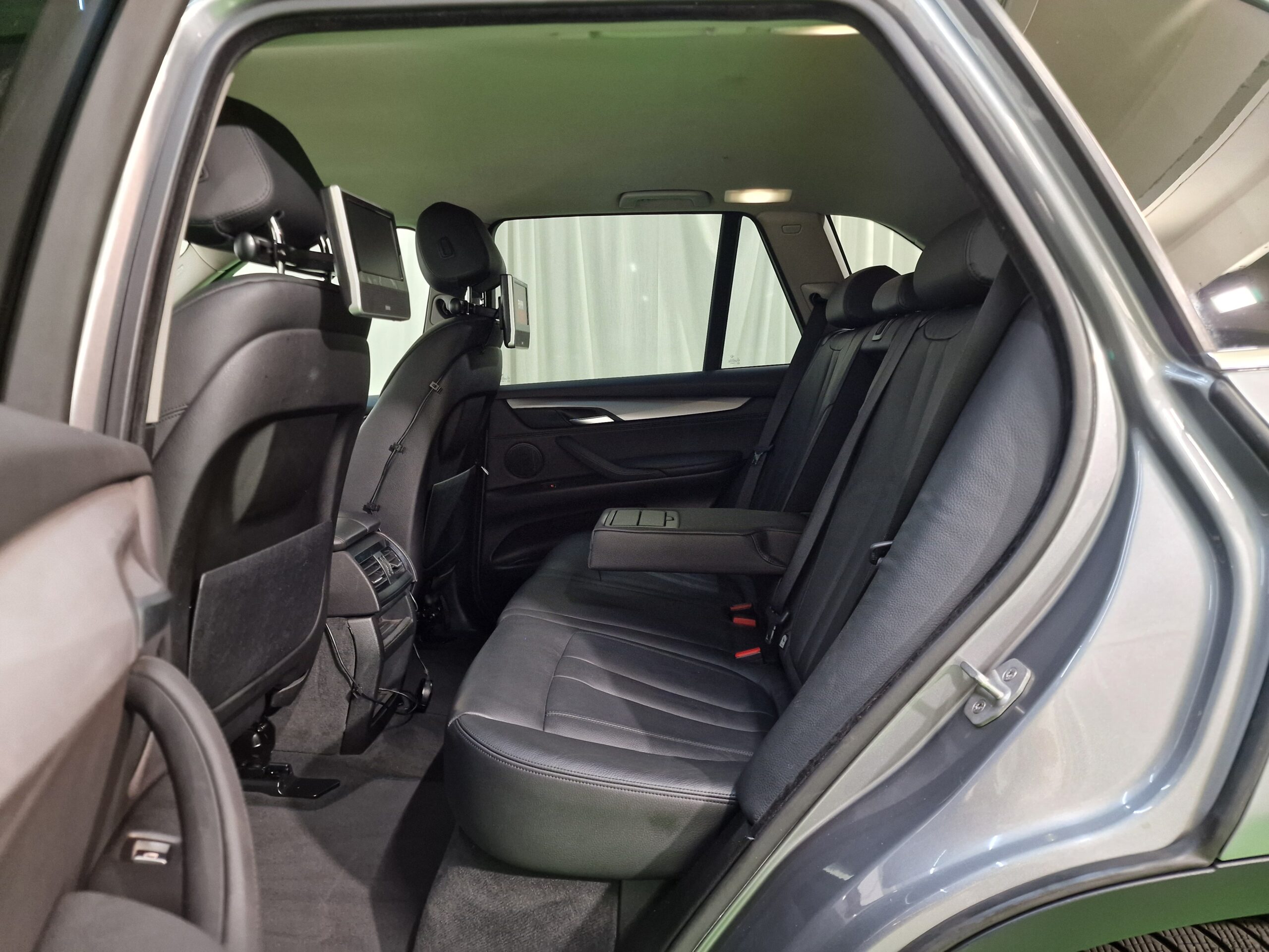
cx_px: 634
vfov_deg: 58.9
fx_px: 843
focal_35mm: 23
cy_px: 476
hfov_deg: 73.9
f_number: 1.8
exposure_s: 1/33
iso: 400
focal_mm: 6.4
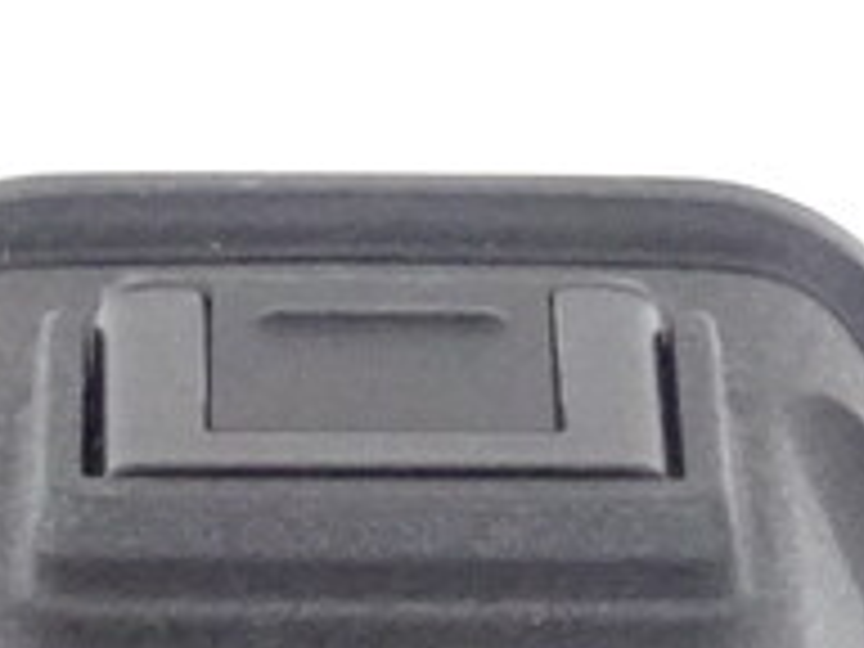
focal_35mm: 456
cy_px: 1611
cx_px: -76
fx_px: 11382
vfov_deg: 3.2
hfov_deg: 4.3
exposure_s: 1/80
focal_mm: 12.42
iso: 1250
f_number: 5
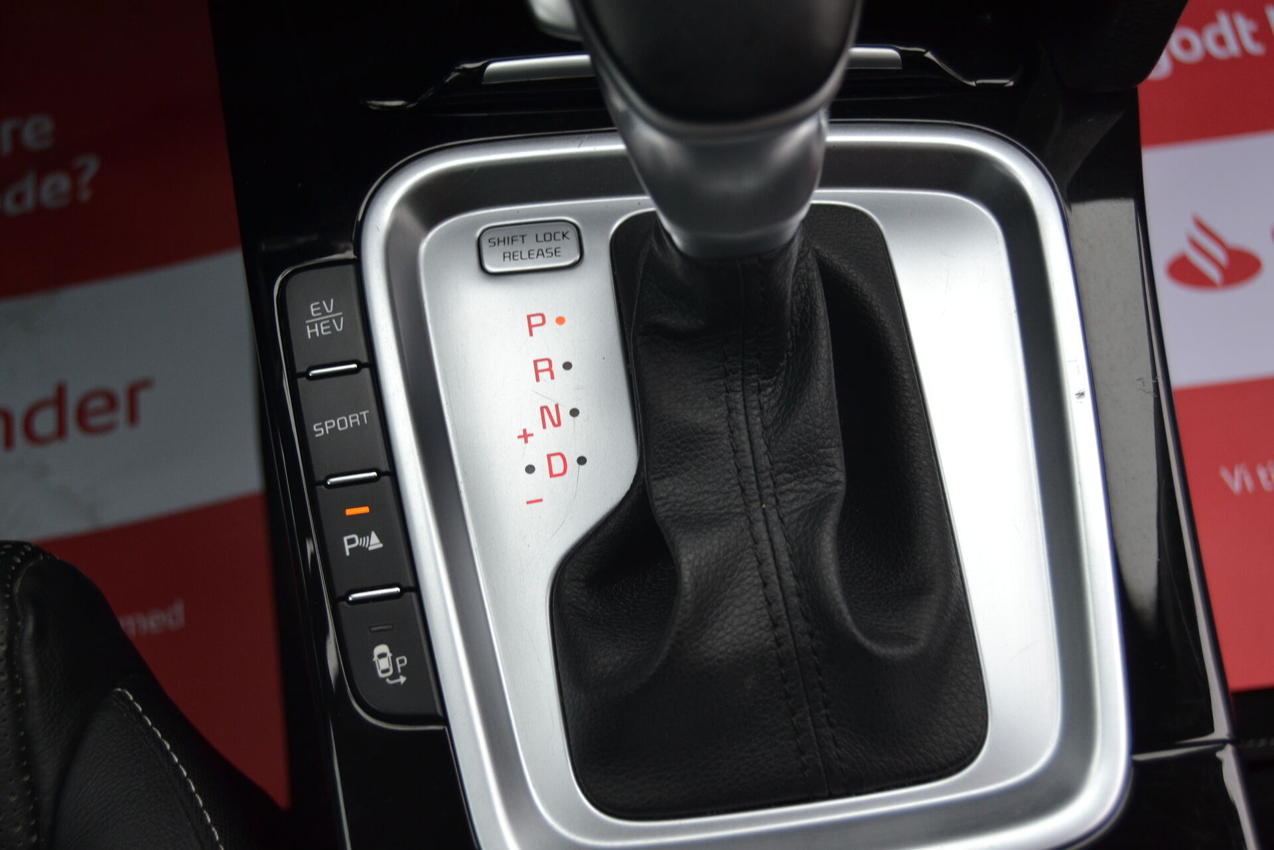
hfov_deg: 43.6
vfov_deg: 29.9
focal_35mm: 45
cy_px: 425
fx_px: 1592
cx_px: 637
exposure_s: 1/100
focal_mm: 30
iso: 400
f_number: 5
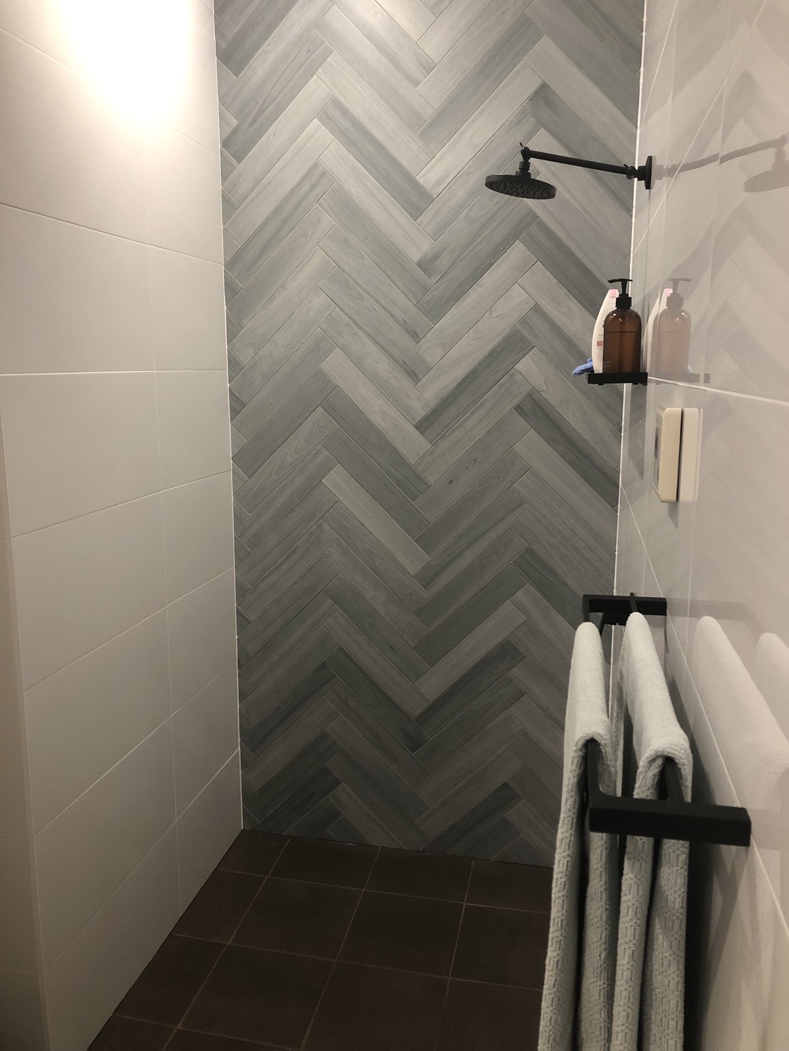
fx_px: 851
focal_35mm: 28
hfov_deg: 49.7
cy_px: 526
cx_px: 394
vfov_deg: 63.4
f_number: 1.8
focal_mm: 3.99
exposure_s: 1/17
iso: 50
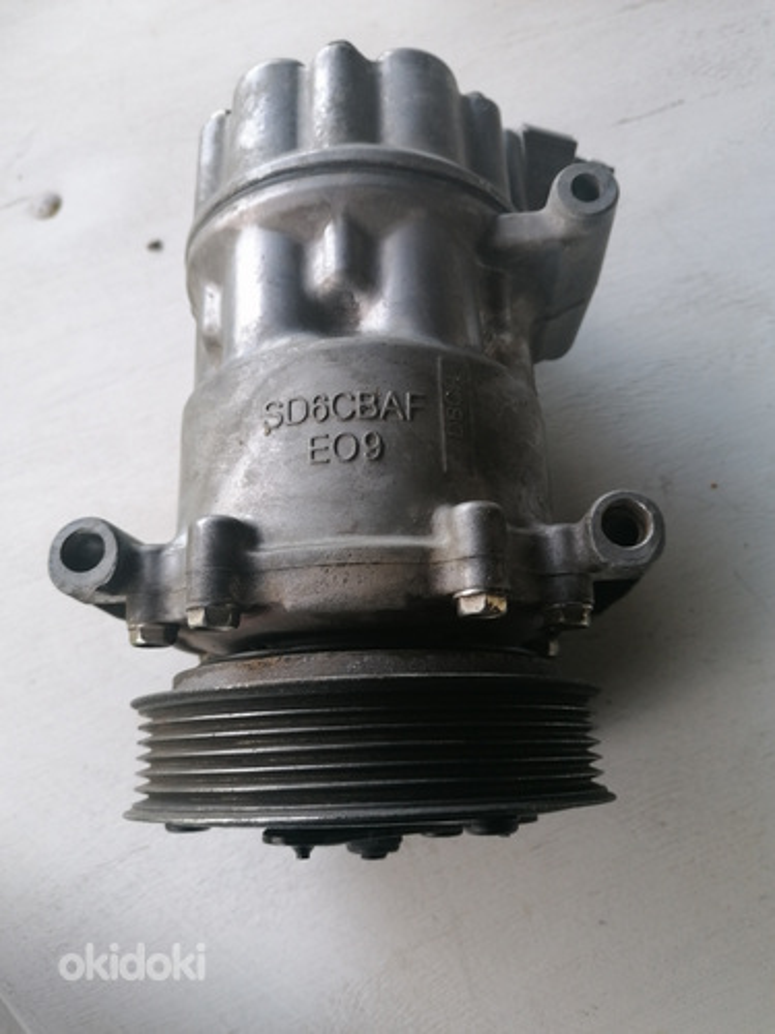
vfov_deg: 65.3
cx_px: 388
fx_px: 806
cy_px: 517
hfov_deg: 51.4
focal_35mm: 27
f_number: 1.8
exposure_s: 1/50
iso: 80
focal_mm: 4.75
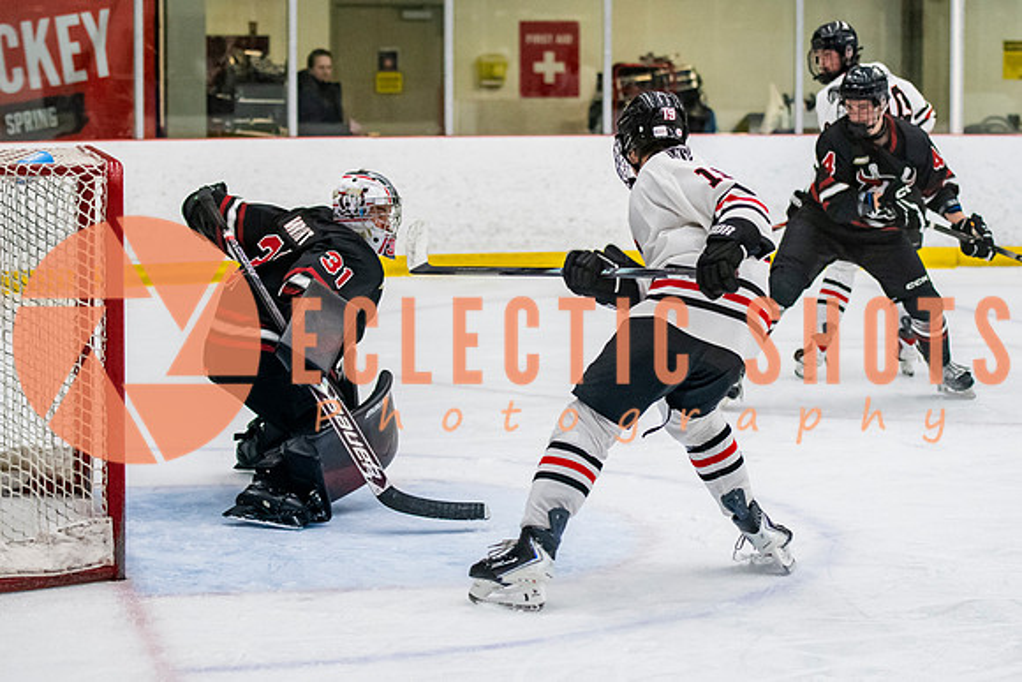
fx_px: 3112
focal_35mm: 110
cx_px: 677
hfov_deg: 18.6
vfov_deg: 12.5
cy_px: 317
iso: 2500
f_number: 3.2
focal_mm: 70
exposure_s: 1/800
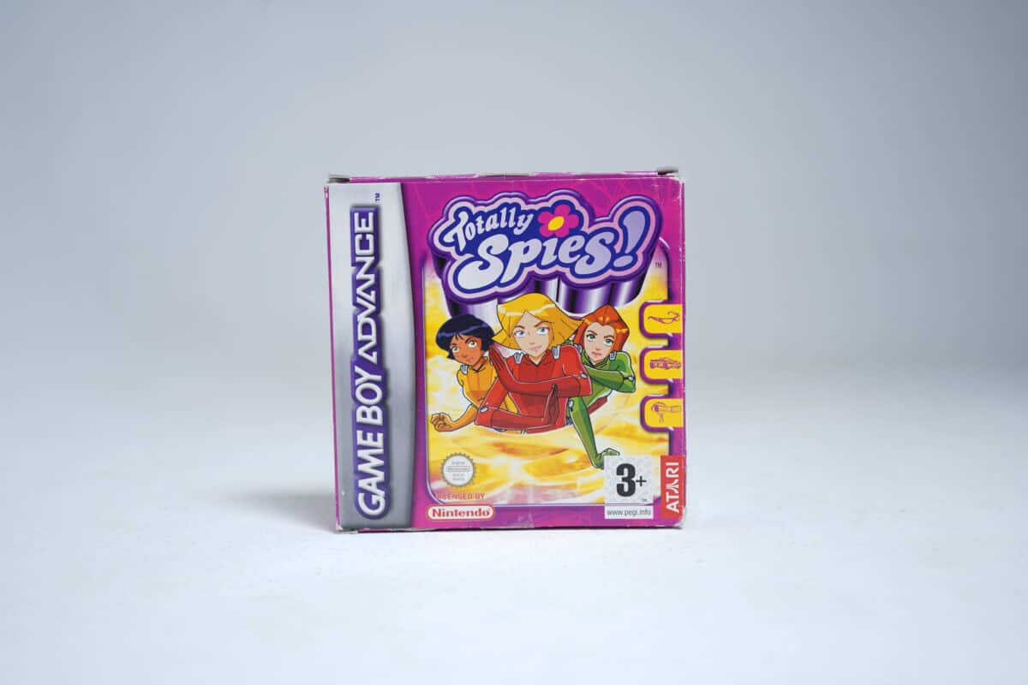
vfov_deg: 35.1
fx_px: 1085
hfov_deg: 50.7
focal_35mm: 38
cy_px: 342
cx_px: 514
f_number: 4
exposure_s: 1/6
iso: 64
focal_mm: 38
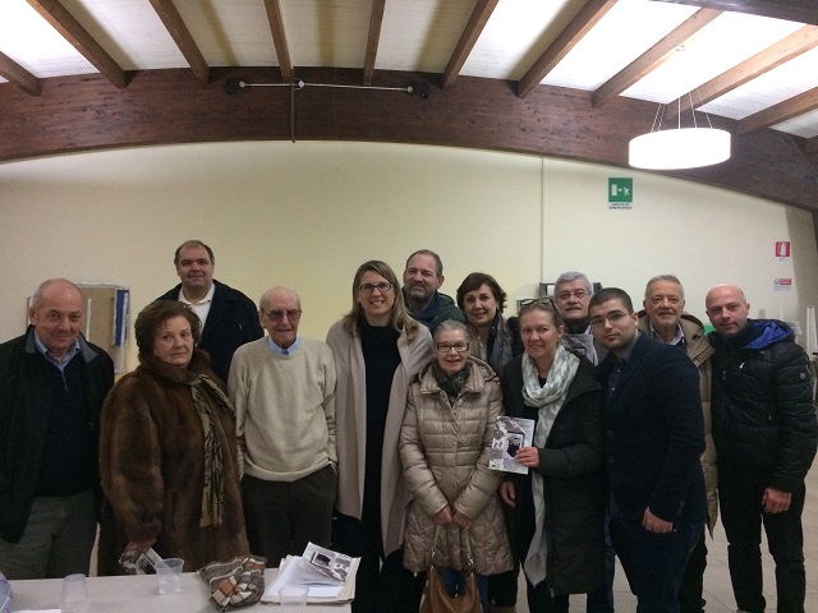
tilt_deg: -0.8
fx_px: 685
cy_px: 306
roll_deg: +0.7
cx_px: 409
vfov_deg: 48.2
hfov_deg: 61.7
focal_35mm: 29
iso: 250
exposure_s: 1/25
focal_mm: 4.15
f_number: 2.2
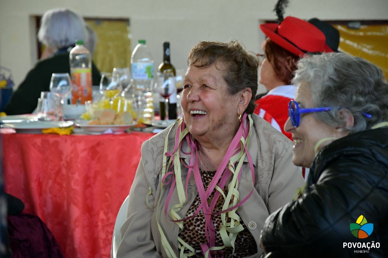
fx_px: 1691
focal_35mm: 157
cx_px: 194
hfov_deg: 13.1
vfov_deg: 8.7
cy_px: 129
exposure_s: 1/125
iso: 1600
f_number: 5.6
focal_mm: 105
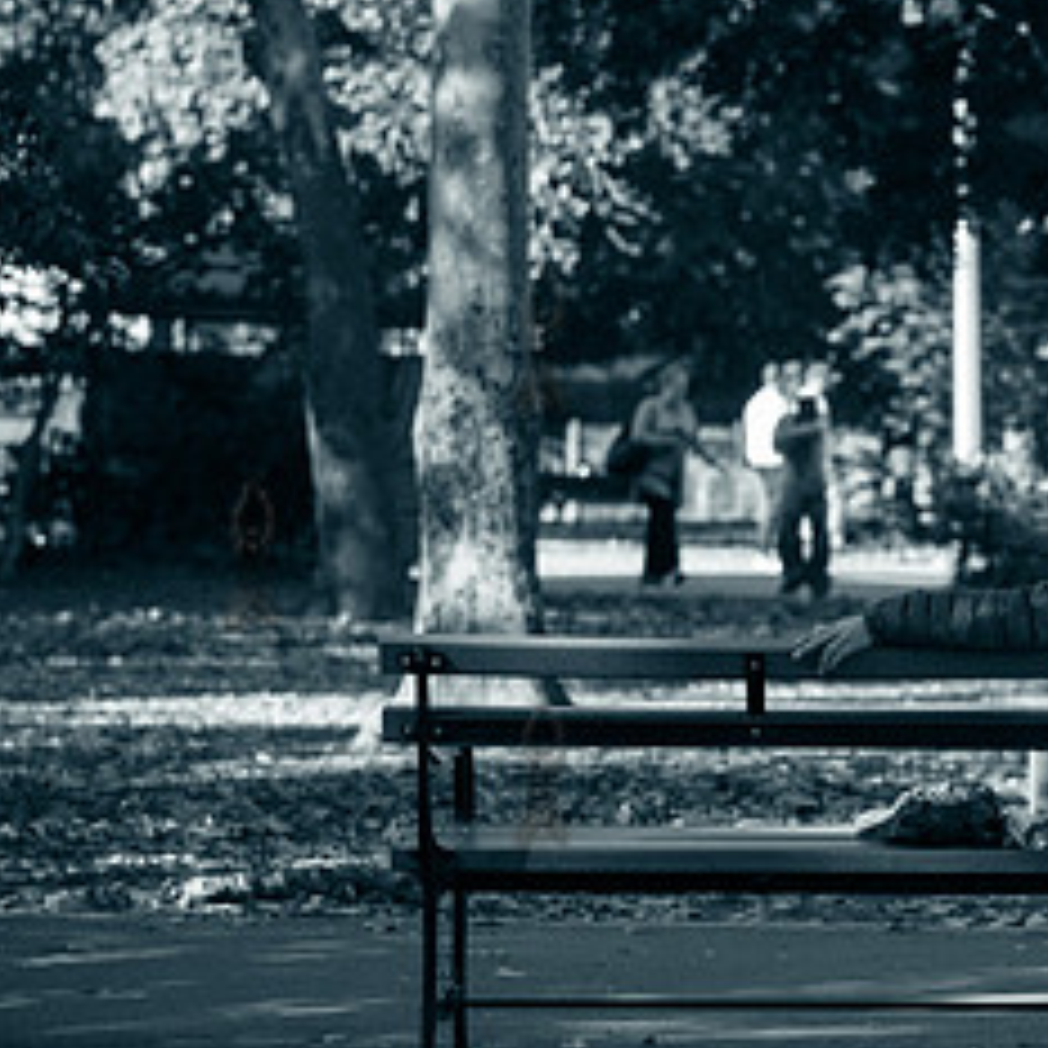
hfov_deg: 7.1
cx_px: 1269
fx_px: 8426
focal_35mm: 246
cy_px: 548
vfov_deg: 7.1
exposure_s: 1/640
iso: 400
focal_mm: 100
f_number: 4.5
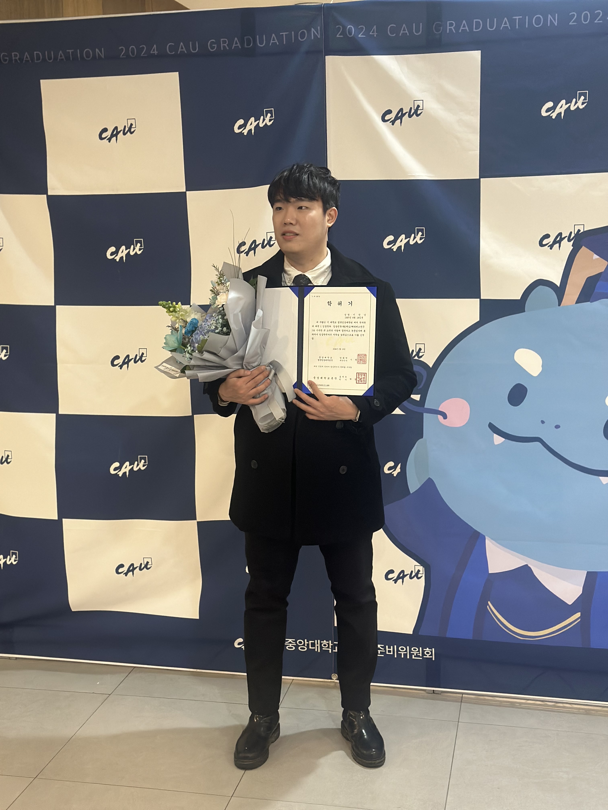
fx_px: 1124
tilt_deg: -9.1
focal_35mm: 48
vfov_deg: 39.7
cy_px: 405
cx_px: 304
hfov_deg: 30.3
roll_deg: -0.4
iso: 320
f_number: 1.78
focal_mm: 6.86
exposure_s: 1/60
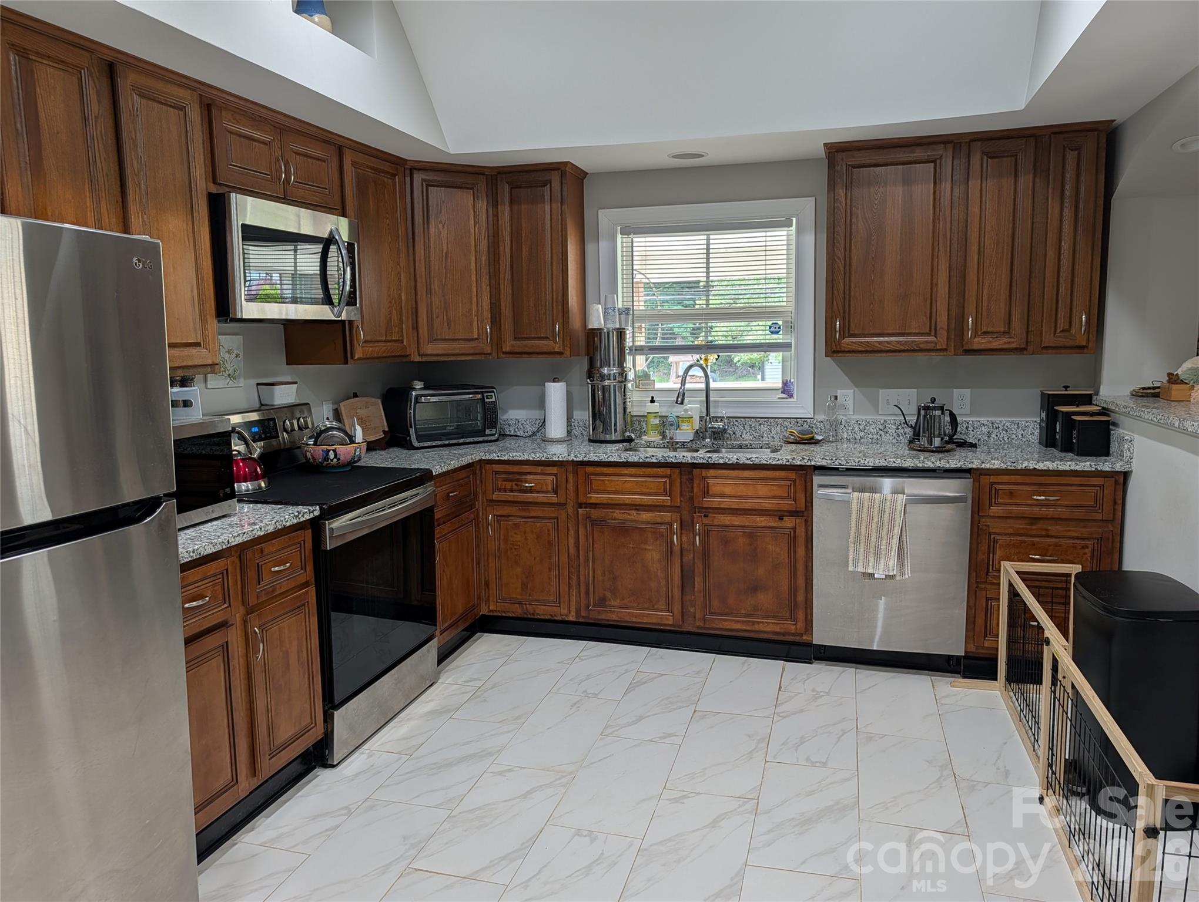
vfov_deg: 56.9
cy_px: 451
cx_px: 600
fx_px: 832
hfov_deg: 71.5
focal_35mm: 24
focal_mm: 6.9
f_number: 1.68
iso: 21
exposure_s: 1/120
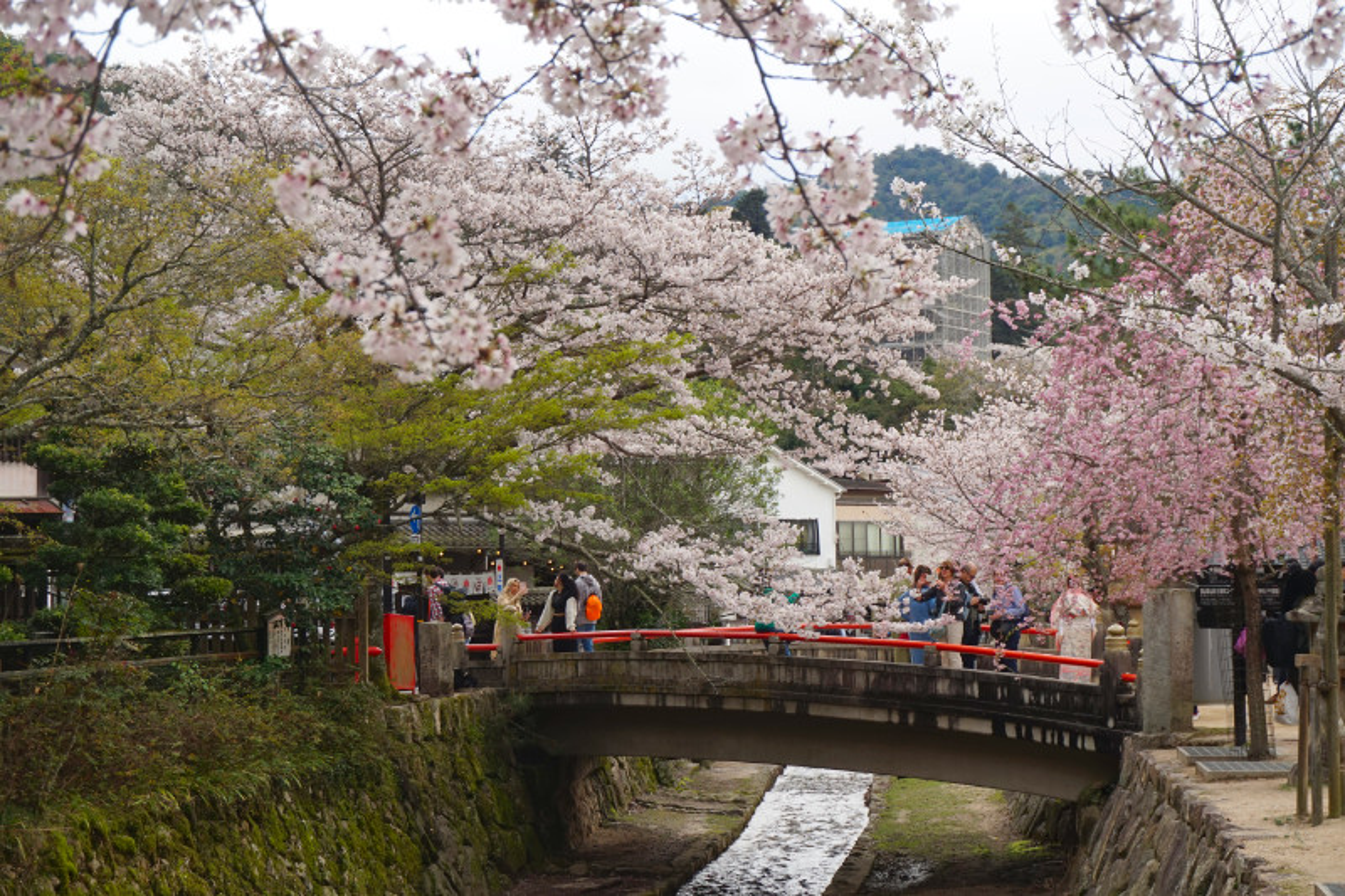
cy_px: 448
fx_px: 2465
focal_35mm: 66
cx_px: 672
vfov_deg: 20.6
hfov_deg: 30.5
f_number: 7.1
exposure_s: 1/80
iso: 100
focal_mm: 44
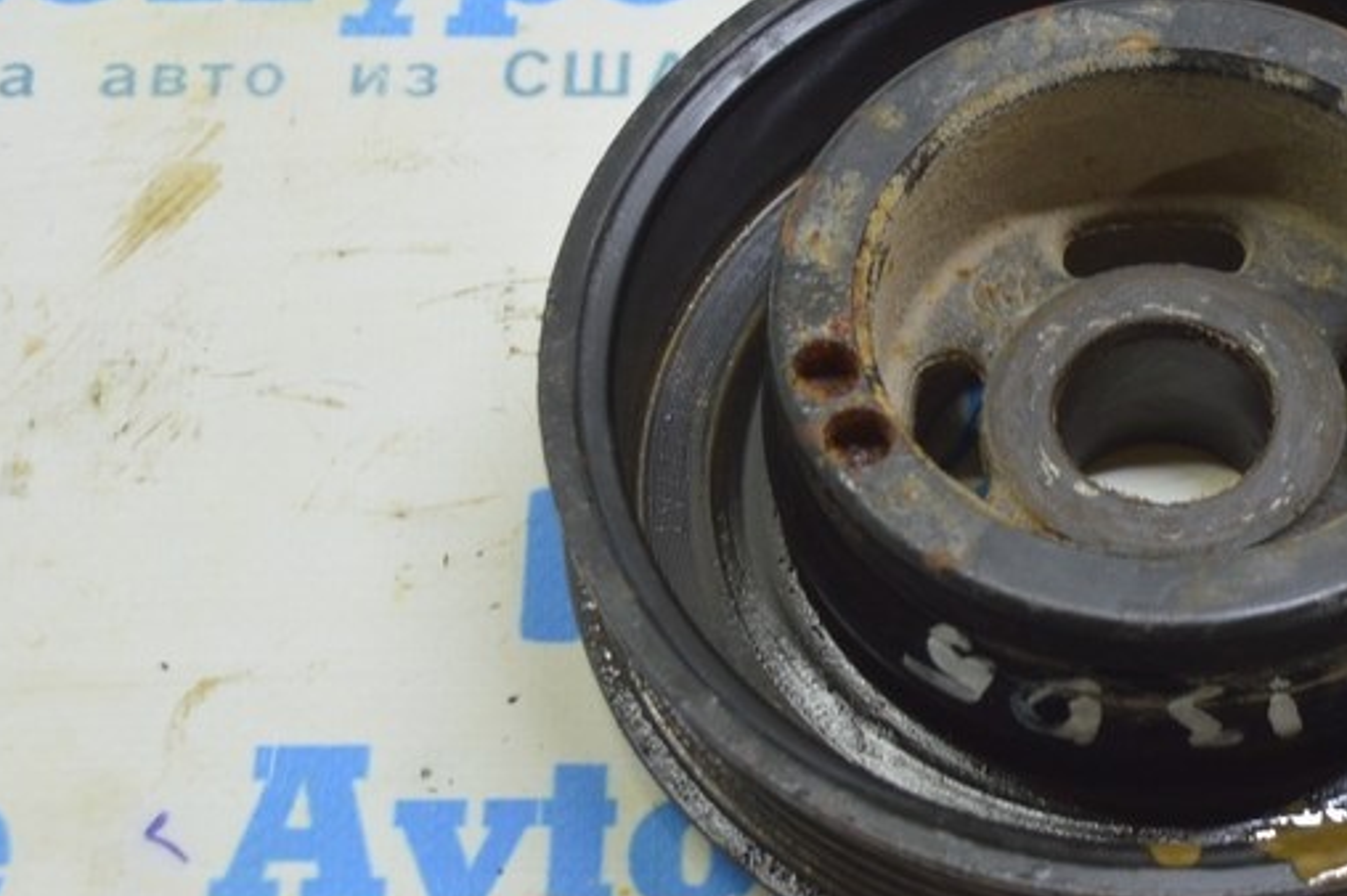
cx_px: 1159
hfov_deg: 17.6
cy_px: 380
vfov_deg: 11.9
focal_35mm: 115
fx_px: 4300
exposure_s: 1/20
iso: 400
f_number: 5.6
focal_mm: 38
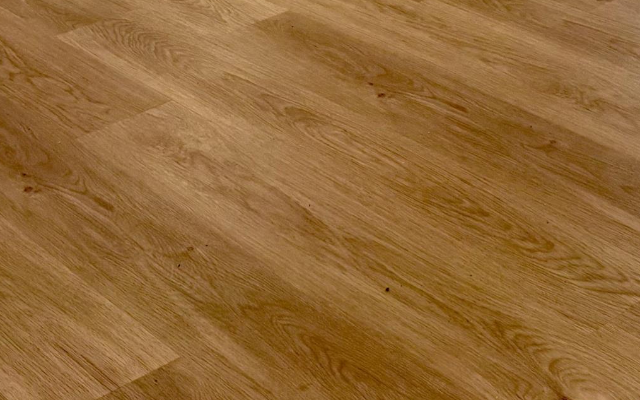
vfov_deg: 15.3
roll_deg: +3.7
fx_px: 1343
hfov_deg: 26.8
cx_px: 356
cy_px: -249
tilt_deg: -11.3
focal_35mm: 77
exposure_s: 1/120
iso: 100
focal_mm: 6.76
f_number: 1.78
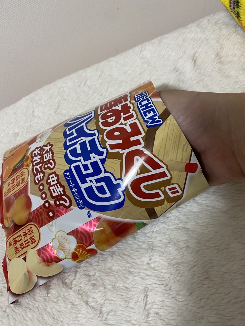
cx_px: 122
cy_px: 163
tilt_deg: -51.0
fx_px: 245
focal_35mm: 26
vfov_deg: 67.3
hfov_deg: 53.1
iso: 125
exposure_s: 1/60
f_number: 1.8
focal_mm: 4.25
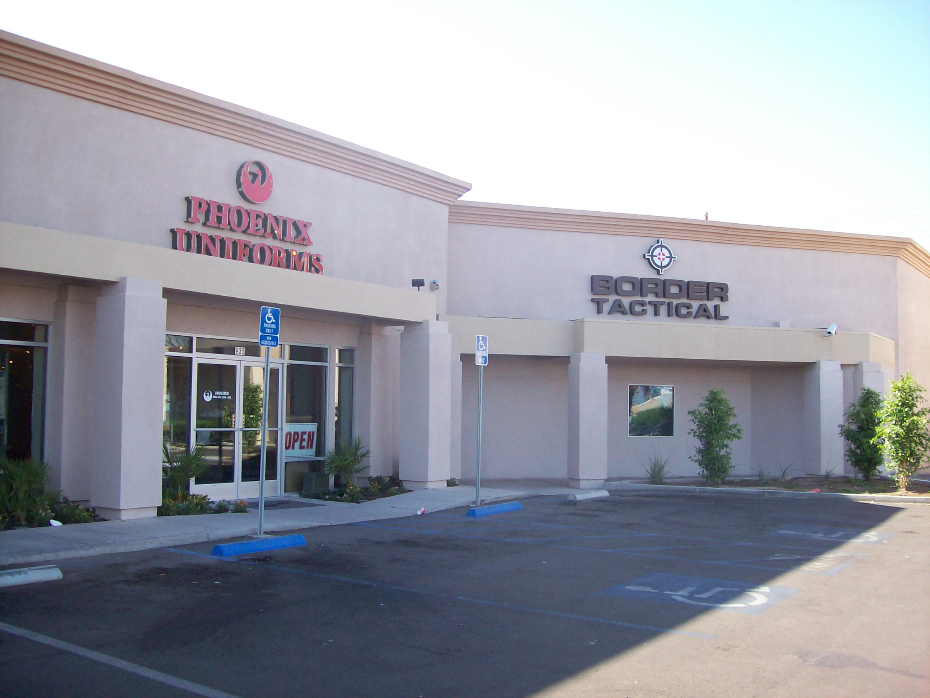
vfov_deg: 39.7
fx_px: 967
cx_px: 465
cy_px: 349
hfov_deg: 51.4
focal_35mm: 36
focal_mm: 6
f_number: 2.7
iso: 80
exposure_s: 1/427
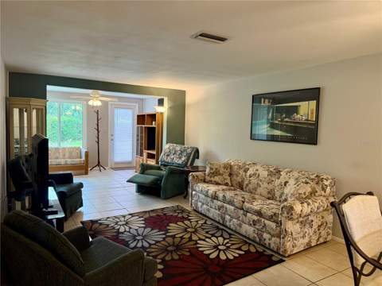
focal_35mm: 24
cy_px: 143
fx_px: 265
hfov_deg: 71.6
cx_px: 191
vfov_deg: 56.8
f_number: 1.78
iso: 250
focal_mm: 6.76
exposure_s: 1/60
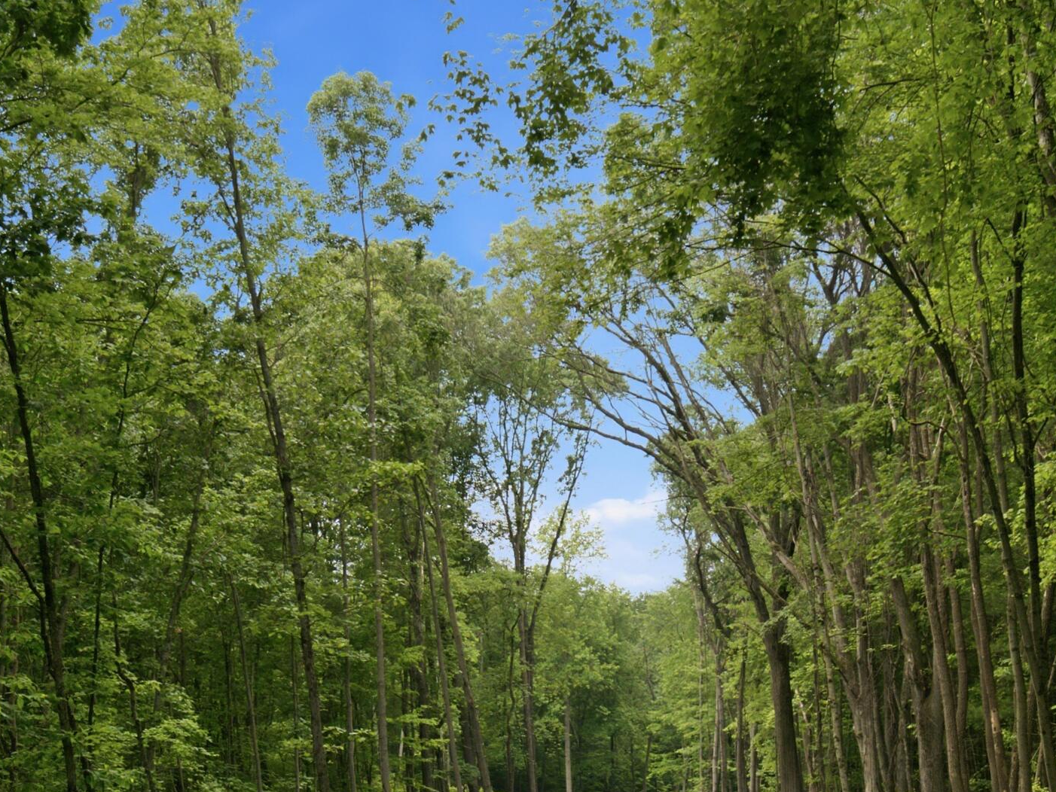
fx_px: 2197
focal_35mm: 72
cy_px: 644
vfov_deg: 20.2
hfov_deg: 27.0
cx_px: 591
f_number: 8
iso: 320
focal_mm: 35
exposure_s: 1/320
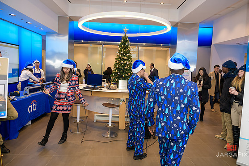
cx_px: 129
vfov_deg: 51.2
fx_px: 173
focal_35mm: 25
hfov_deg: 71.5
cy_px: 80
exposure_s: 1/125
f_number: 3.2
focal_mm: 24
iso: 400
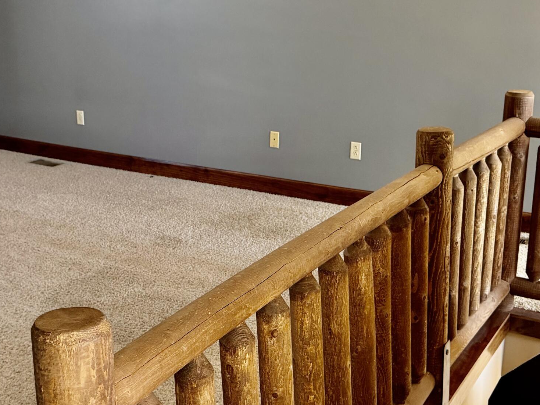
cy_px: 196
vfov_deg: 29.7
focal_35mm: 49
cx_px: 211
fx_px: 764
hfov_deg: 38.7
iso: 500
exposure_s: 1/60
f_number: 1.78
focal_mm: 6.76
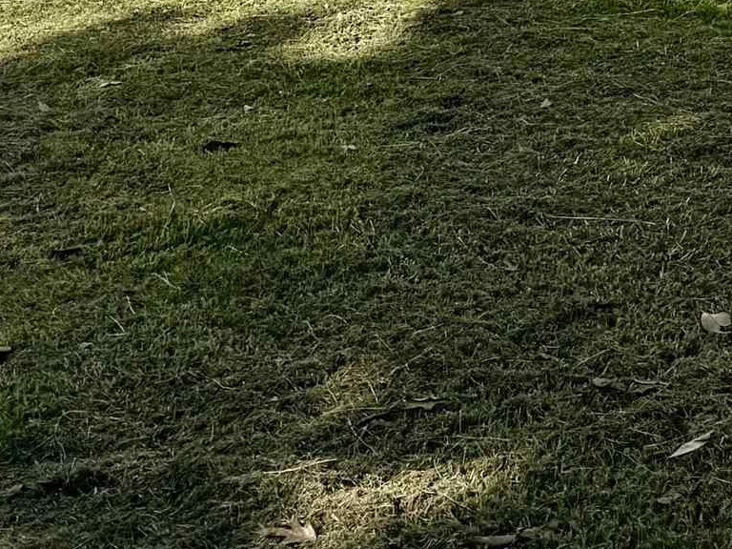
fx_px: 2030
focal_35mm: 96
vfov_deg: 13.8
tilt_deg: +1.0
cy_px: -421
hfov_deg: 17.5
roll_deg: -1.0
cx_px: 1213
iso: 80
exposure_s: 1/10309
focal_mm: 6.76
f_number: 1.78
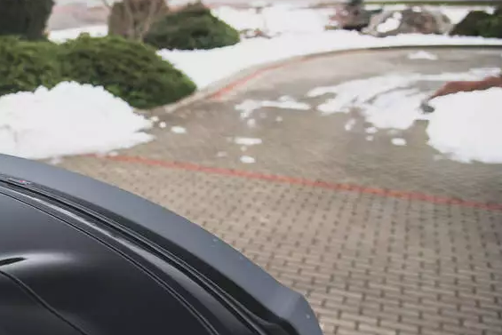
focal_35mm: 48
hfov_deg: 38.6
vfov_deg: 27.9
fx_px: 669
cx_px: 60
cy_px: 221
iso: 1250
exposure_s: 1/200
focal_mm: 27
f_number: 4
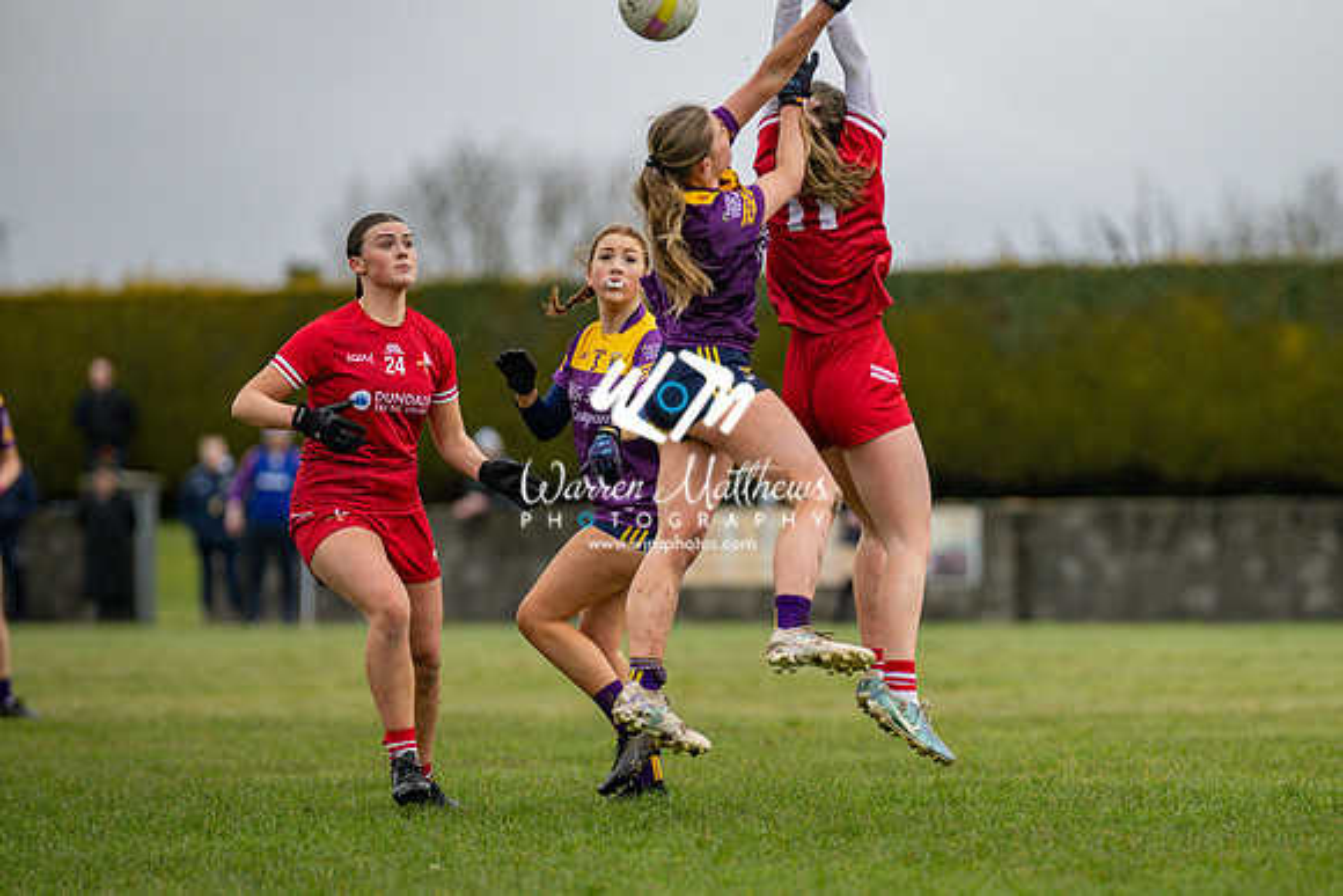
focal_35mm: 313
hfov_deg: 6.6
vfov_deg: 4.4
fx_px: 11671
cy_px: 551
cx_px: 854
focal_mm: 240
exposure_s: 1/1000
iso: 450
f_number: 2.8
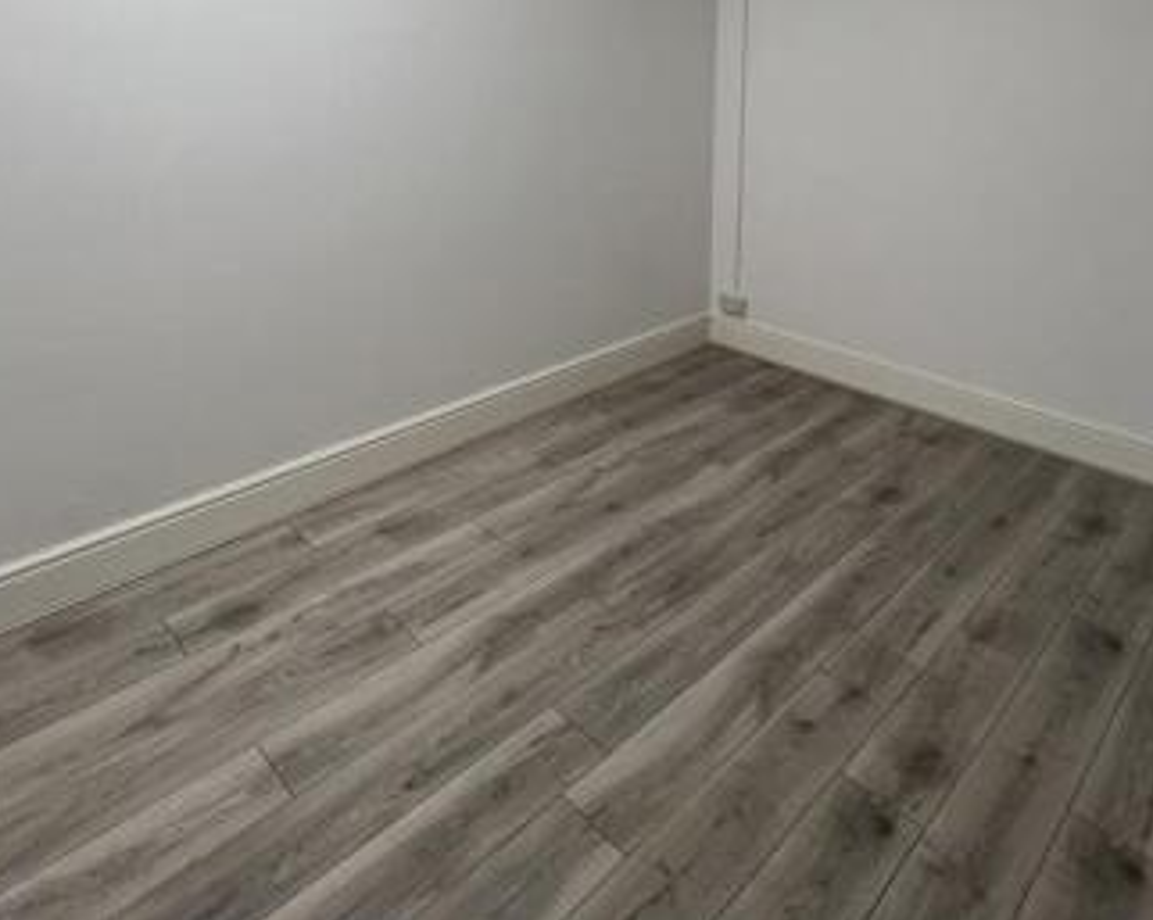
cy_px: 145
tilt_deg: -6.1
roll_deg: -0.2
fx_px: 784
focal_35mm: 23
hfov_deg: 72.3
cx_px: 653
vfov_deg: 55.2
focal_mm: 1.57
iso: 80
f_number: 1.8
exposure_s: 1/100
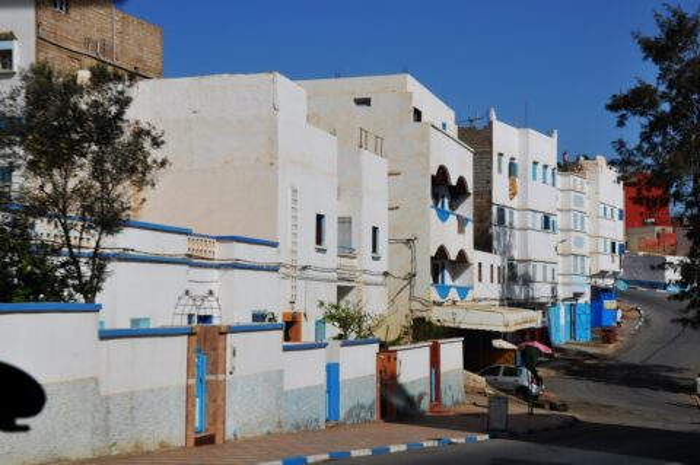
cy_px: 232
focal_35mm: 60
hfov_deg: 33.4
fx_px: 1165
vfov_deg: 22.6
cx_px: 350
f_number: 14
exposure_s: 1/200
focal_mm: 40
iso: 200
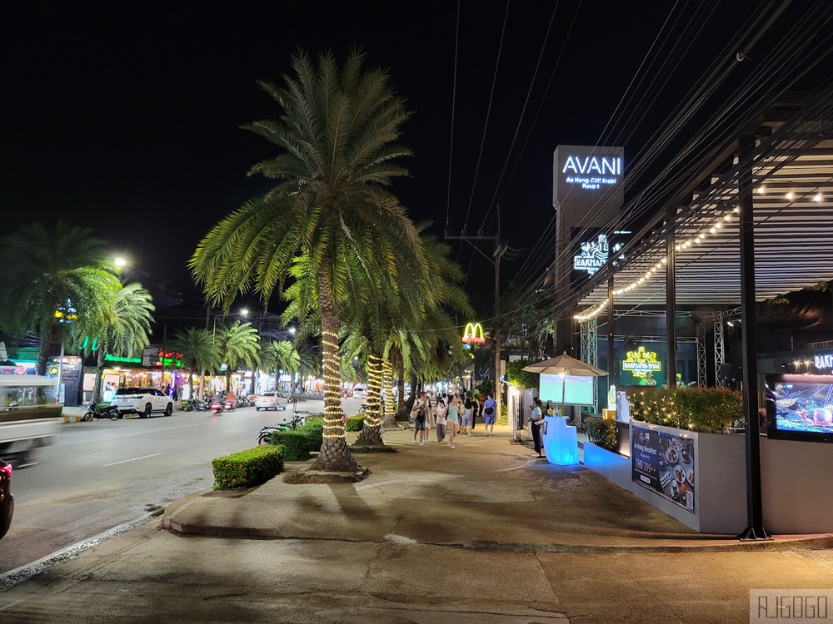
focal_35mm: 26
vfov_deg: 53.1
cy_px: 312
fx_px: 626
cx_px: 416
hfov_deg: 67.3
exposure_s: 1/13
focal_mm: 5.4
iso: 320
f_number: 1.8
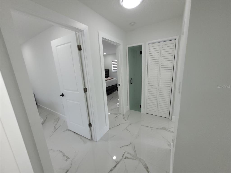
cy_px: 86
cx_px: 116
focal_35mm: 13
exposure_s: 1/60
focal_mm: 1.74
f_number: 2.2
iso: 50
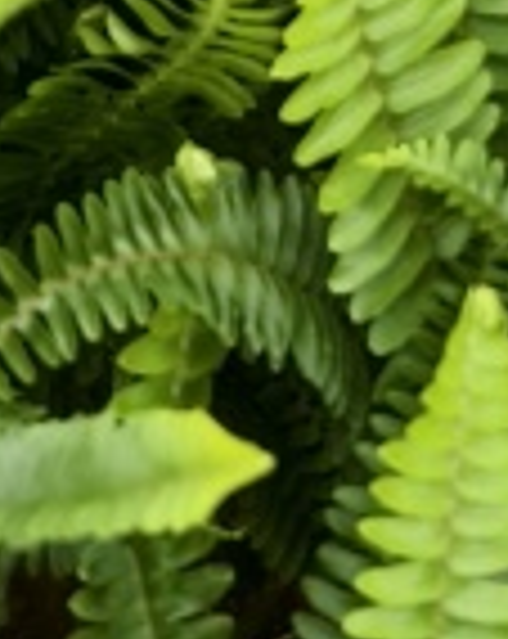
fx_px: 3186
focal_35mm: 169
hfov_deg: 9.1
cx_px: 58
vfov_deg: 9.5
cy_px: -1118
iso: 62
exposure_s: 1/100
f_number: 1.75
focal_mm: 8.67
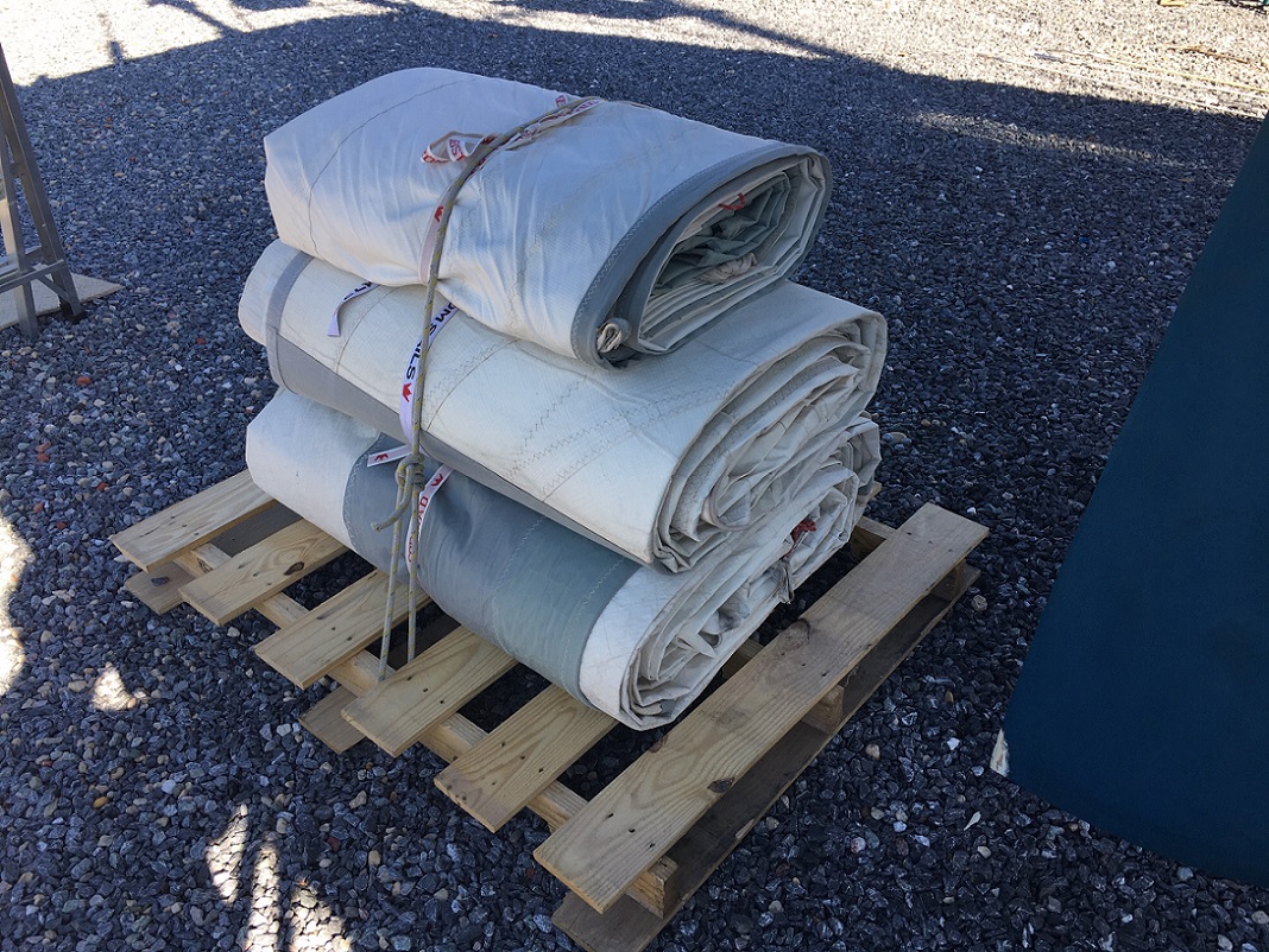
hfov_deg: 61.6
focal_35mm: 29
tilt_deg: -35.7
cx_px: 634
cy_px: 476
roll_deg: +2.1
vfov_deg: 48.3
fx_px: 1064
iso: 25
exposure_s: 1/366
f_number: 2.2
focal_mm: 4.15
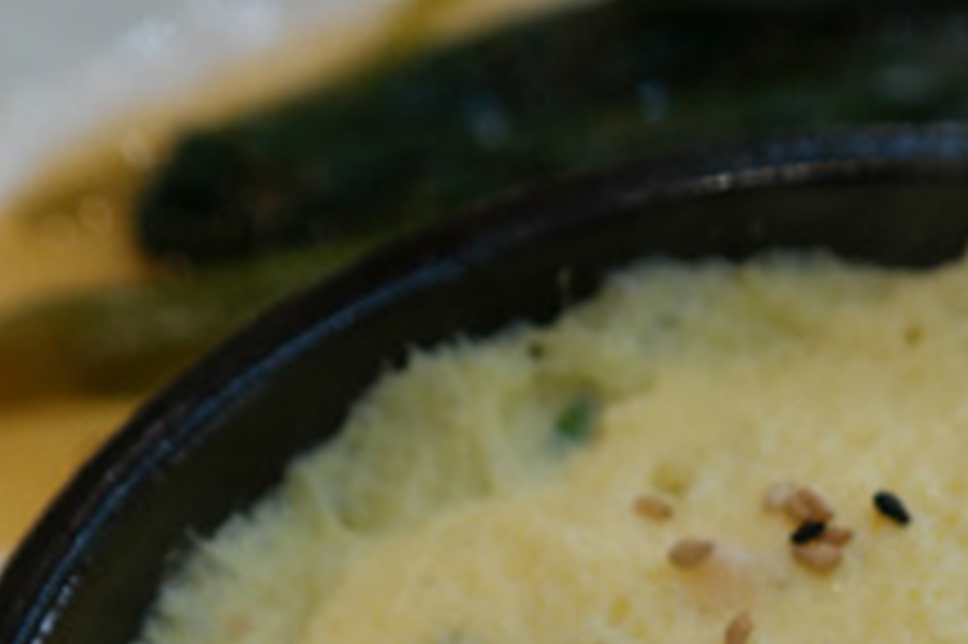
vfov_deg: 13.3
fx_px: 2579
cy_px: 1018
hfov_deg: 20.9
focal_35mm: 96
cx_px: 824
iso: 400
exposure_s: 1/40
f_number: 3.5
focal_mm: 18
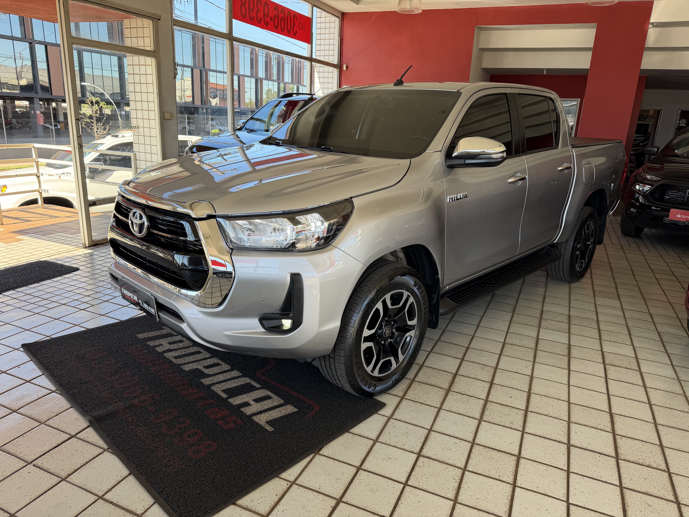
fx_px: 478
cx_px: 344
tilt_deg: -16.5
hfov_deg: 71.6
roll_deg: -1.8
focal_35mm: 24
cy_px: 258
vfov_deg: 56.8
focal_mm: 6.76
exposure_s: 1/303
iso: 100
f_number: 1.78
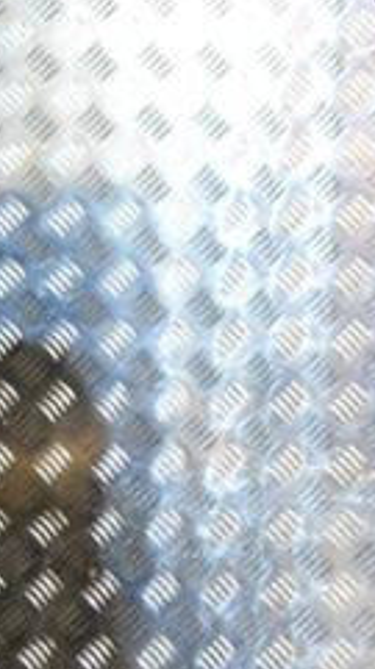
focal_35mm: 94
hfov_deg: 11.3
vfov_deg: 22.7
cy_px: 314
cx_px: 814
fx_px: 1667
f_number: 5.6
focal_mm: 24
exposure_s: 1/125
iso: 3200
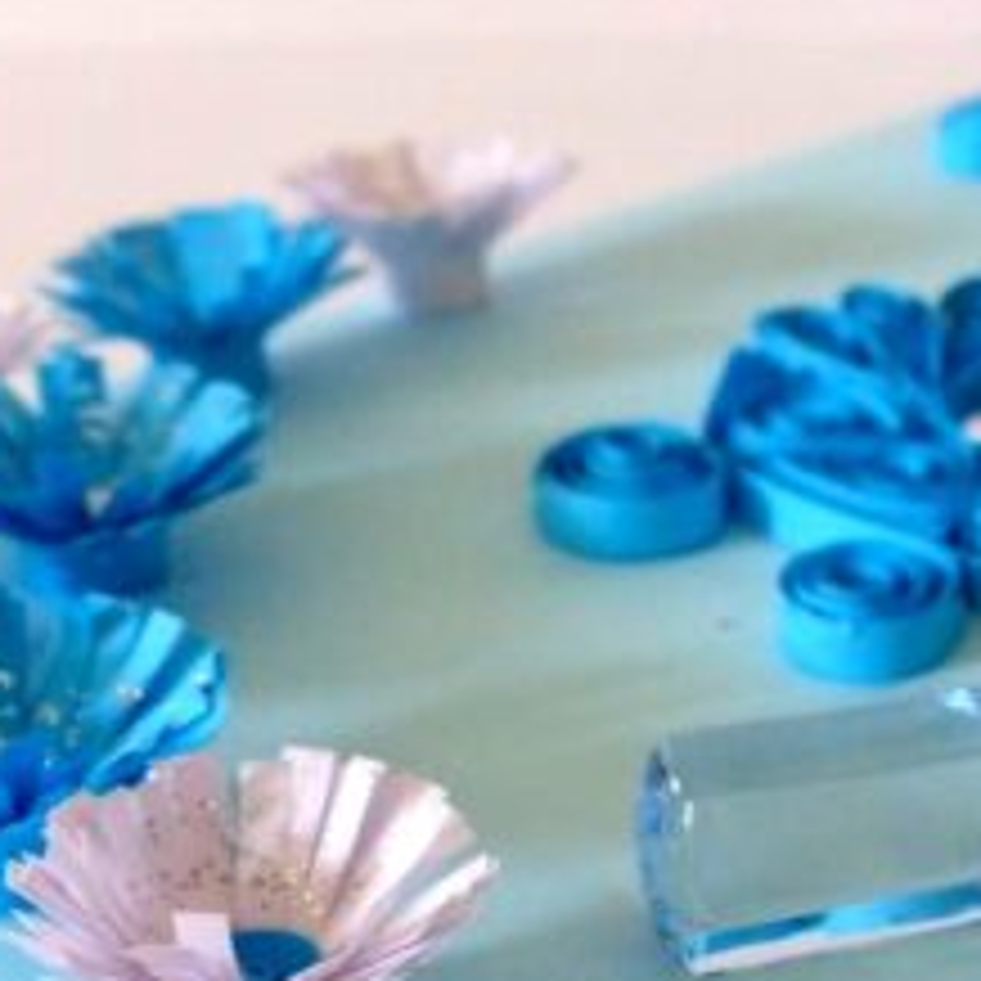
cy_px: 621
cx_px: 1071
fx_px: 2725
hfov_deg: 19.6
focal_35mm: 85
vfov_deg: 20.4
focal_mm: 6.3
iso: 400
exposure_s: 1/50
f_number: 2.8
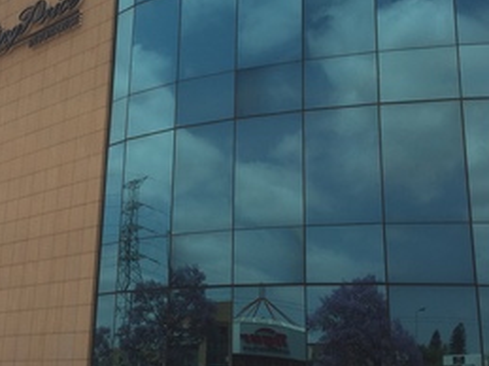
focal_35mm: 56
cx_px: 147
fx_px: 791
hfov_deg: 33.9
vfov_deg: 26.0
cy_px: 131
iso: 32
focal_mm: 4.15
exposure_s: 1/3968
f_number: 2.2
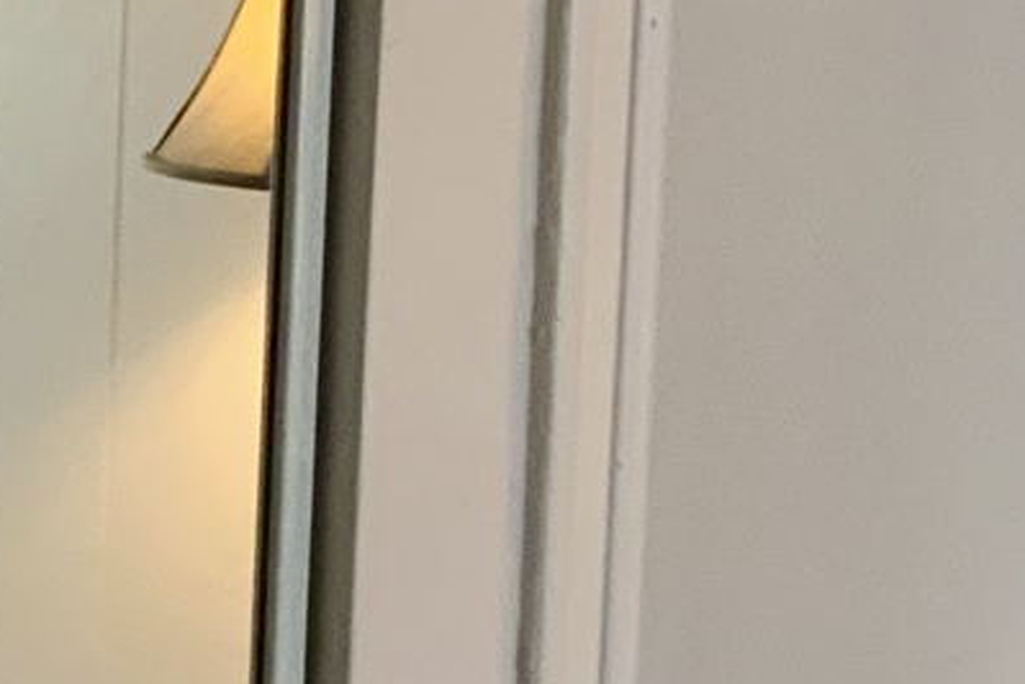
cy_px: 363
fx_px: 4413
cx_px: -265
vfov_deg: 8.9
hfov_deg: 12.9
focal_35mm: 155
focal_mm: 3
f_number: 1.8
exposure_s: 1/60
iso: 125
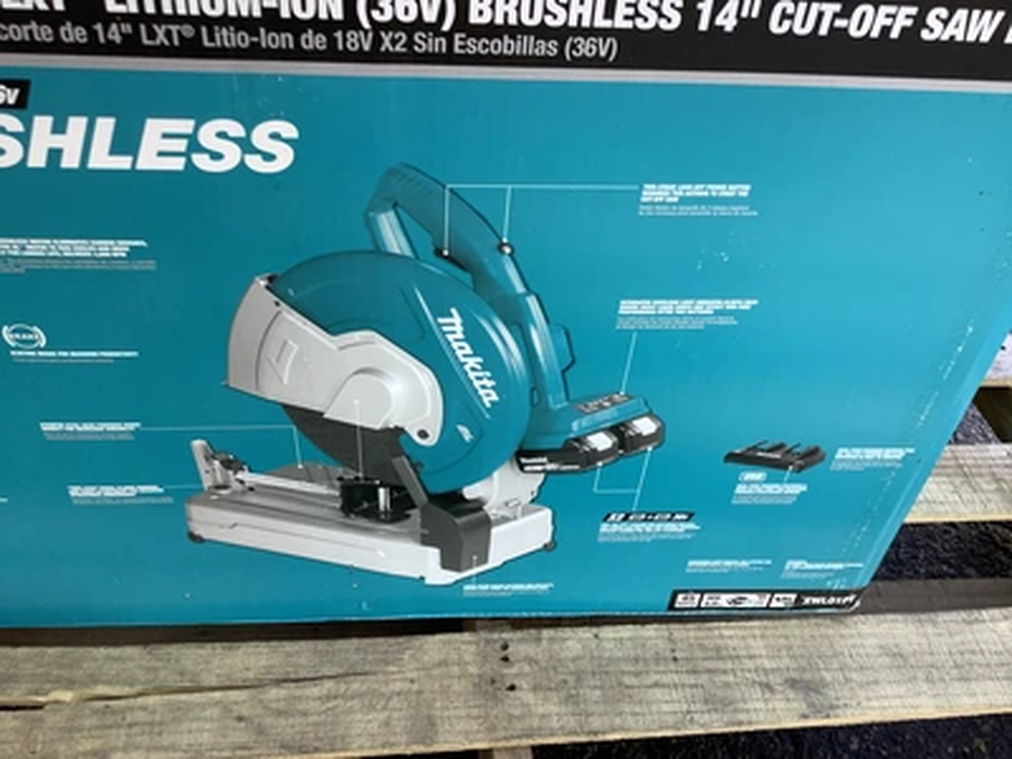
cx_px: 506
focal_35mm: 31
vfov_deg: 45.4
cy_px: 380
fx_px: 906
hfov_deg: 58.4
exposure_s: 1/120
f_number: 2.4
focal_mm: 3.3
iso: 32
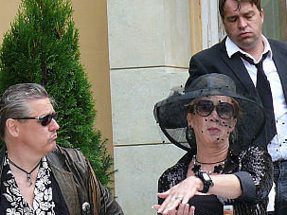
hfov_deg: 7.1
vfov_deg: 5.3
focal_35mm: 281
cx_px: 173
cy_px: 112
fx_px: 2329
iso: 100
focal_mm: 22.5
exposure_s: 1/250
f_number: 4
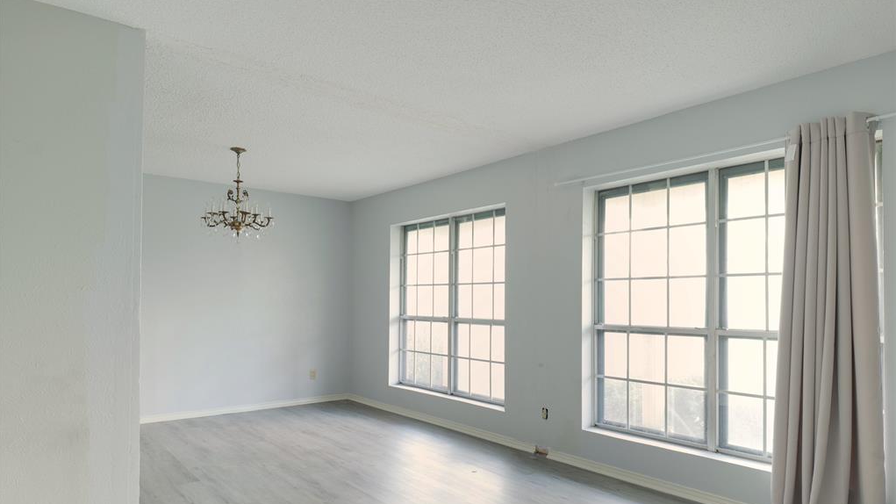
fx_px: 499
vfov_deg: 53.3
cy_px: 296
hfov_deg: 83.9
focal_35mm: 21
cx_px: 448
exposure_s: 1.3
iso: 640
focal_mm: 20
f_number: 8
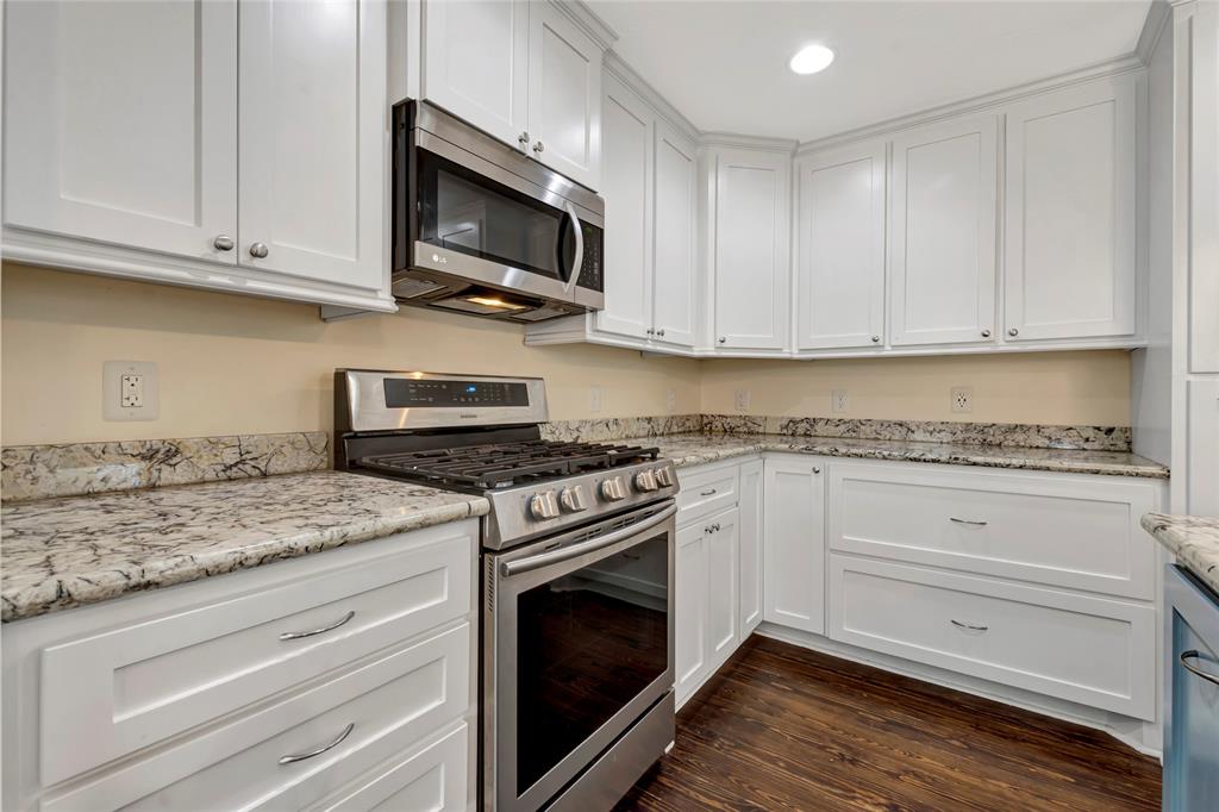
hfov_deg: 100.4
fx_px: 508
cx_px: 610
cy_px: 406
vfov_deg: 77.3
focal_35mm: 15
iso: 200
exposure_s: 1/6
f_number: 8
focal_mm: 10
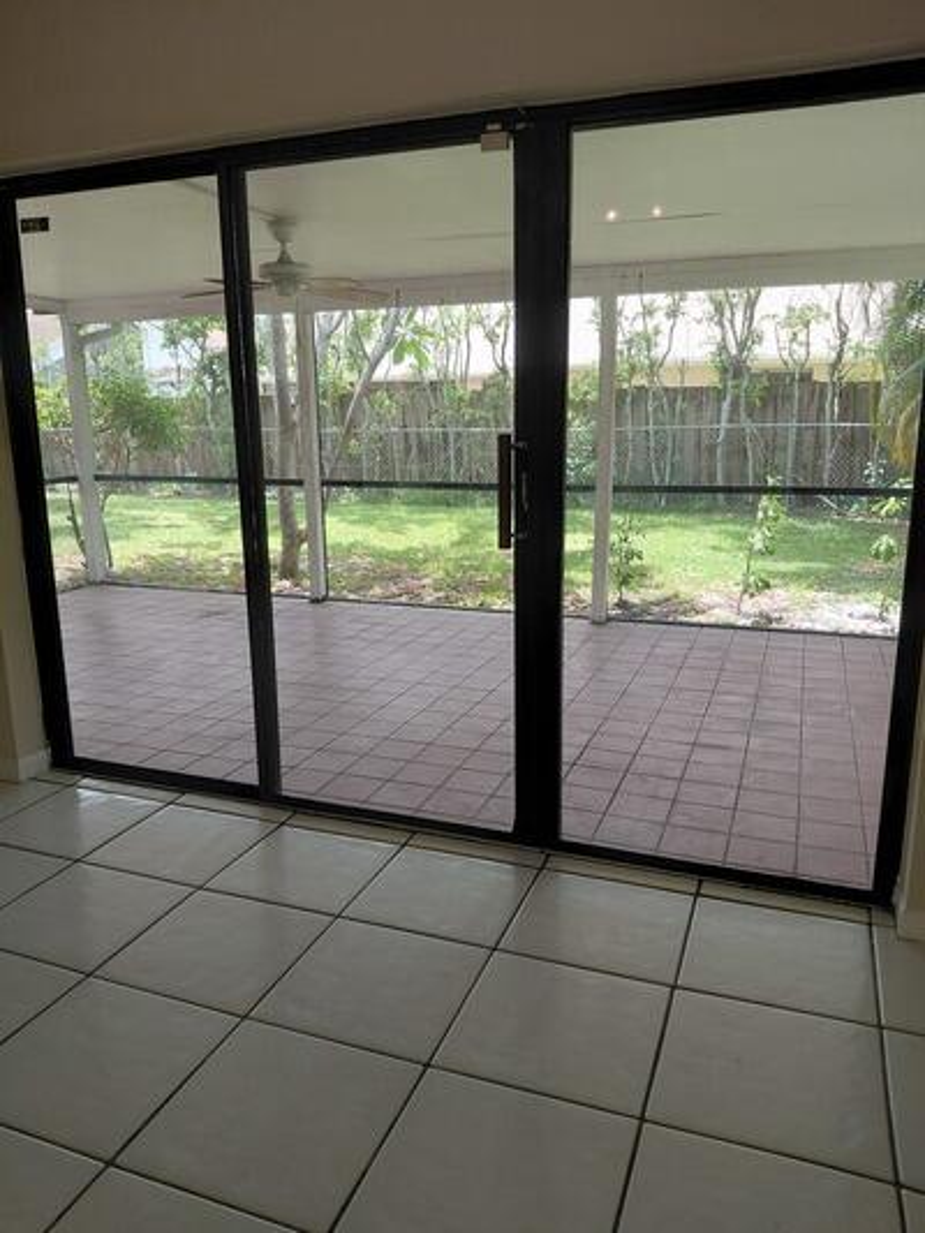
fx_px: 890
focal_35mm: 25
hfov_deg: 54.9
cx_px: 462
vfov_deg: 69.4
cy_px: 616
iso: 64
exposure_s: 1/120
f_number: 1.8
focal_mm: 4.69
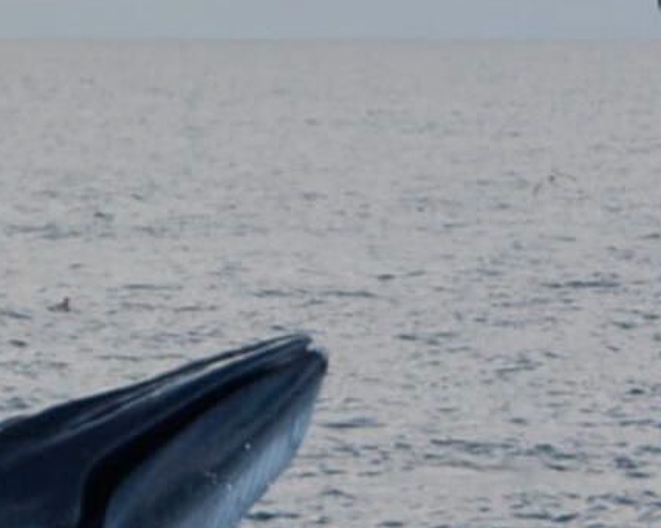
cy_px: 367
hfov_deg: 8.3
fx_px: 4544
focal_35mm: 232
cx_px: -68
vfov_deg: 6.6
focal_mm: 55
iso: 400
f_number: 5.6
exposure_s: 1/500
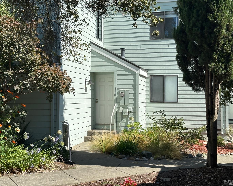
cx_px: 111
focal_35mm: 51
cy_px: 92
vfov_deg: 29.7
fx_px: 352
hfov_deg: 36.7
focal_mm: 6.86
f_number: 1.78
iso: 64
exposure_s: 1/4016
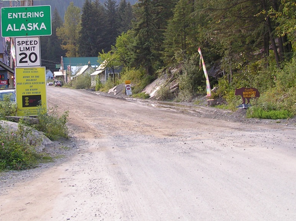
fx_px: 564
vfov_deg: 22.0
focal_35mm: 66
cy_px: 50
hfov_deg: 29.3
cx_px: 117
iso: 50
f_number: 5
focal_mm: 6.8
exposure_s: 1/50
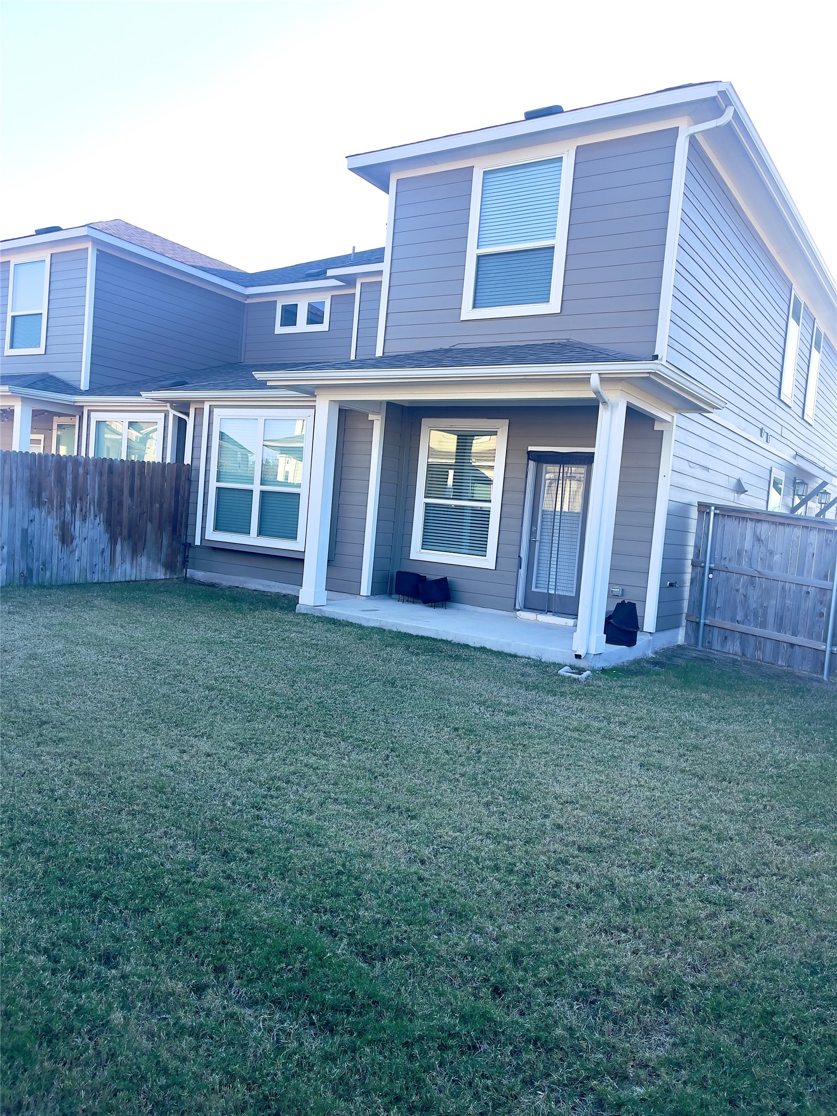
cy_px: 558
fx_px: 806
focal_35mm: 25
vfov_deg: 69.4
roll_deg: -4.3
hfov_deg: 54.9
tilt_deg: -3.9
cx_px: 418
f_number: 1.6
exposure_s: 1/700
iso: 32
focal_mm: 5.1
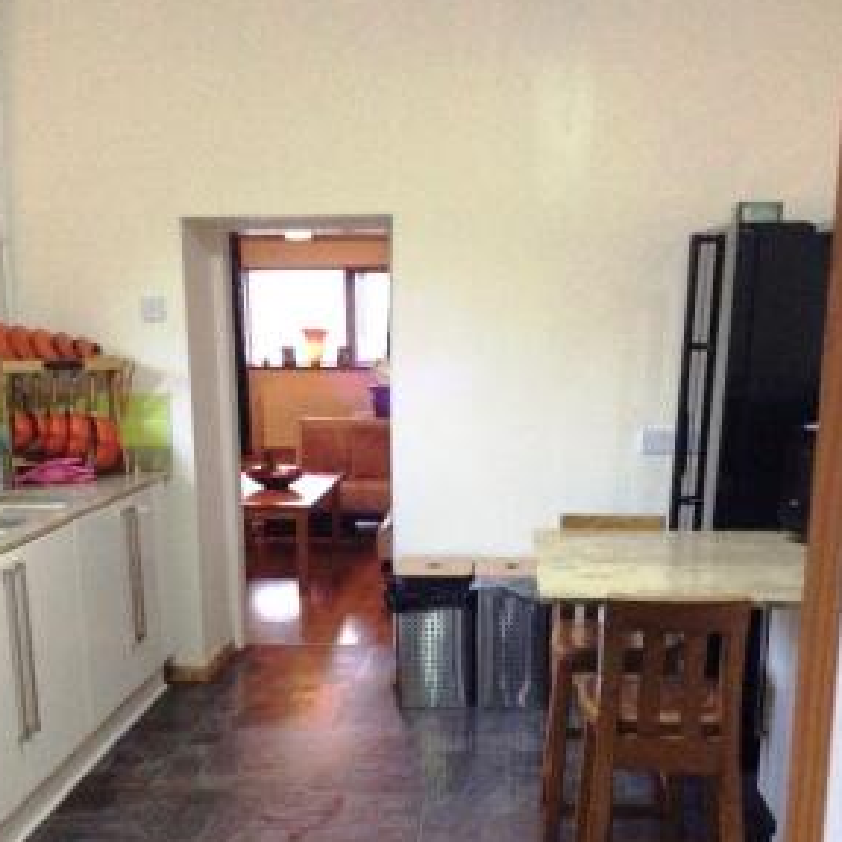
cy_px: 620
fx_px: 1183
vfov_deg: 38.3
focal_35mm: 43
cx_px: 434
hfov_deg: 39.2
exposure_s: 1/17
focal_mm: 3.3
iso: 320
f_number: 2.4
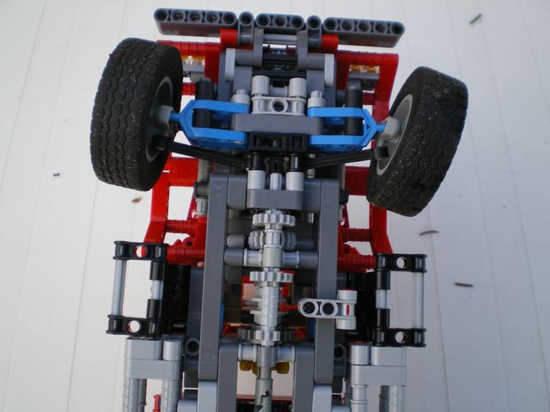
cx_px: 275
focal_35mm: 38
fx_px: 604
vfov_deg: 37.7
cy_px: 206
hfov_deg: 49.0
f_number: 3.1
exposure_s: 1/80
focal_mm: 6.3
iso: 64
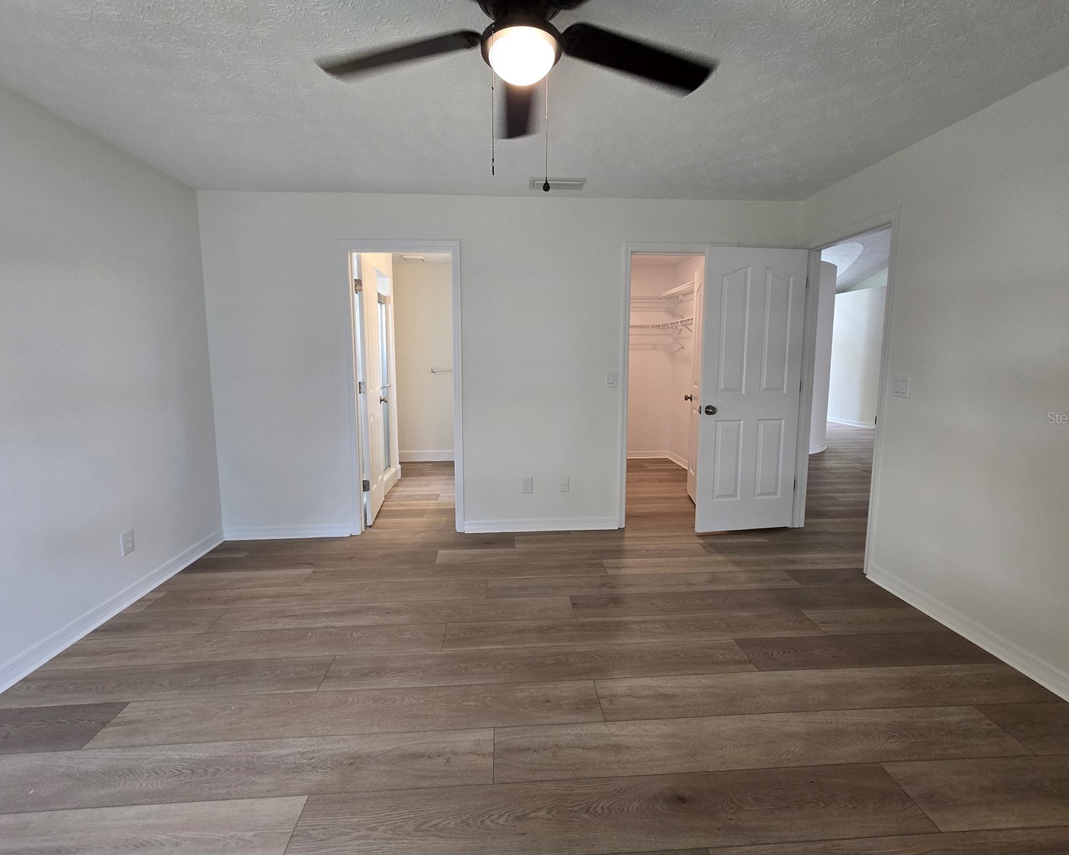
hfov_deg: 100.7
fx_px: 443
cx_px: 527
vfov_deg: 88.0
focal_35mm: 14
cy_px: 417
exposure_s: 1/60
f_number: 2.2
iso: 200
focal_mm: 2.2
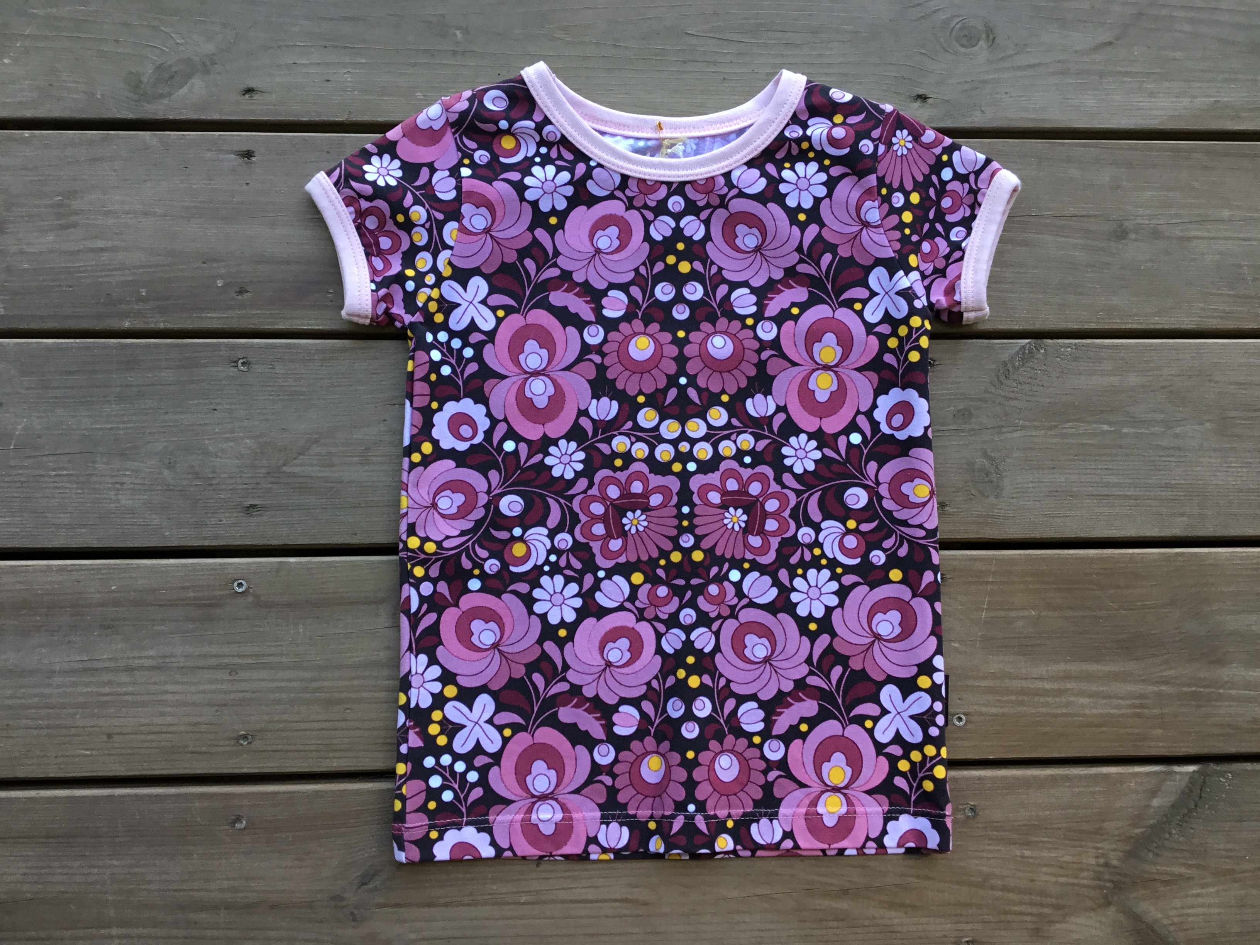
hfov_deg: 58.4
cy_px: 472
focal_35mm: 31
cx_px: 630
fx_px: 1128
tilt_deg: -83.7
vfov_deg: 45.4
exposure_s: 1/100
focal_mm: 3.3
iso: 40
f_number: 2.4
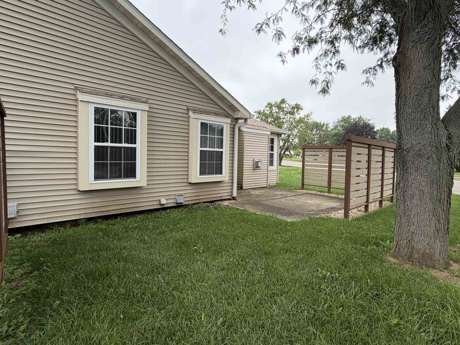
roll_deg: -0.7
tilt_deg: -1.3
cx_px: 265
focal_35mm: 18
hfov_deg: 87.1
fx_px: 239
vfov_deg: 71.6
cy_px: 164
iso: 40
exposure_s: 1/125
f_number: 2.2
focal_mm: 2.22
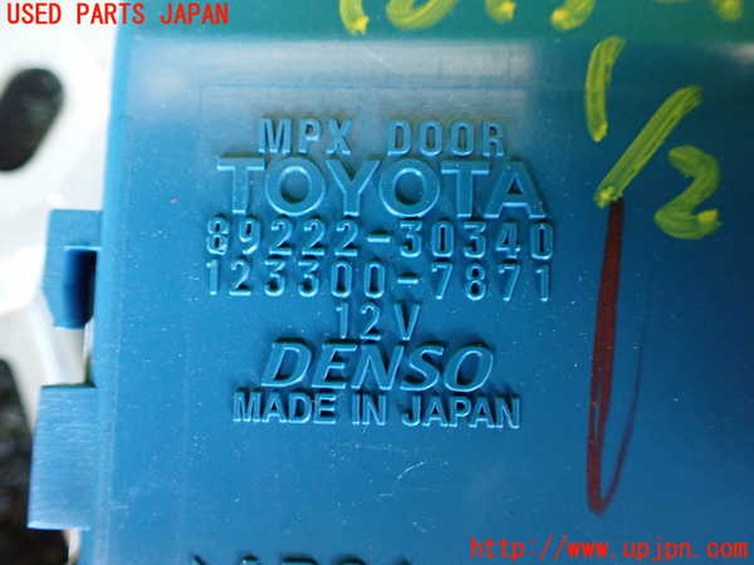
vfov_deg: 46.8
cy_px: 282
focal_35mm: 30
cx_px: 377
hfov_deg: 60.0
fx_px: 653
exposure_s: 1/30
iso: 1000
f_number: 2.3
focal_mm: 5.4
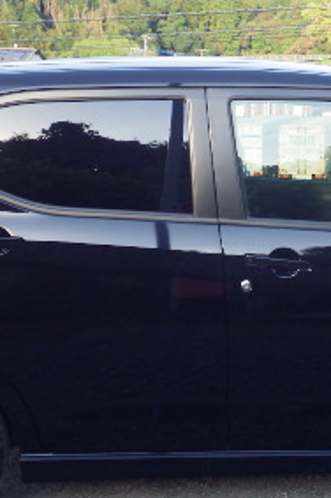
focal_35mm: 73
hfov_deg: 18.4
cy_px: 241
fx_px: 1009
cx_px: 273
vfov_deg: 27.7
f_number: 3.1
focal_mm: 5.5
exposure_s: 1/250
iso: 250
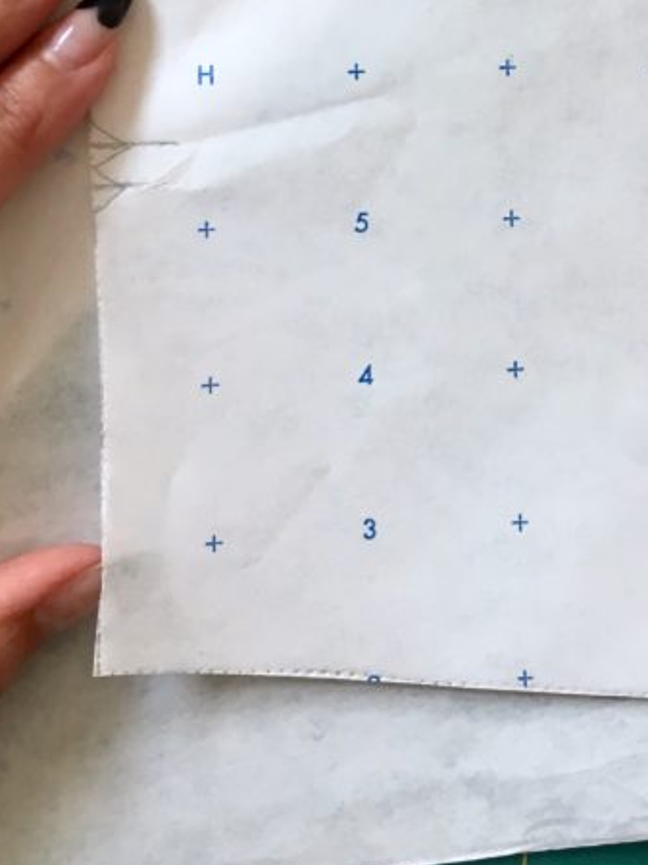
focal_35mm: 66
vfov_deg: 28.0
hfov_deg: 22.1
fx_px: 1649
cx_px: 467
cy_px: 46
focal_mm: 4.15
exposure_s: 1/40
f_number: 2.2
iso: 32
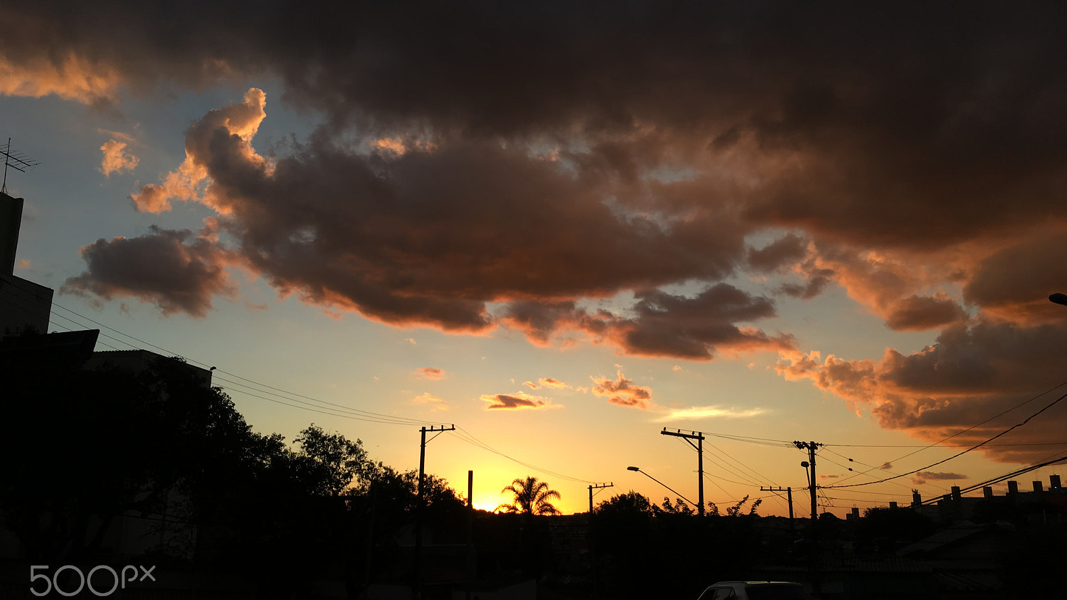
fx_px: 905
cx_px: 528
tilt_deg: +15.7
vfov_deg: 36.6
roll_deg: -0.2
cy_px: 265
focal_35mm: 32
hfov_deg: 61.0
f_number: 2.2
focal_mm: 4.15
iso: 25
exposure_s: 1/379
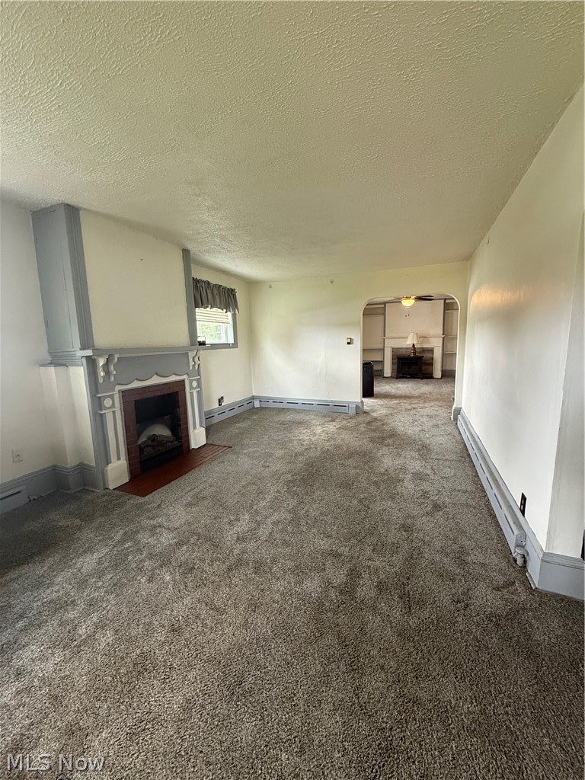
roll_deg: +1.9
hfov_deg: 85.7
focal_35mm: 14
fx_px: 315
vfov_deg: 102.1
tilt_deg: -8.7
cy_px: 390
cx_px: 292
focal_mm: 2.22
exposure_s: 1/60
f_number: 2.2
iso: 400
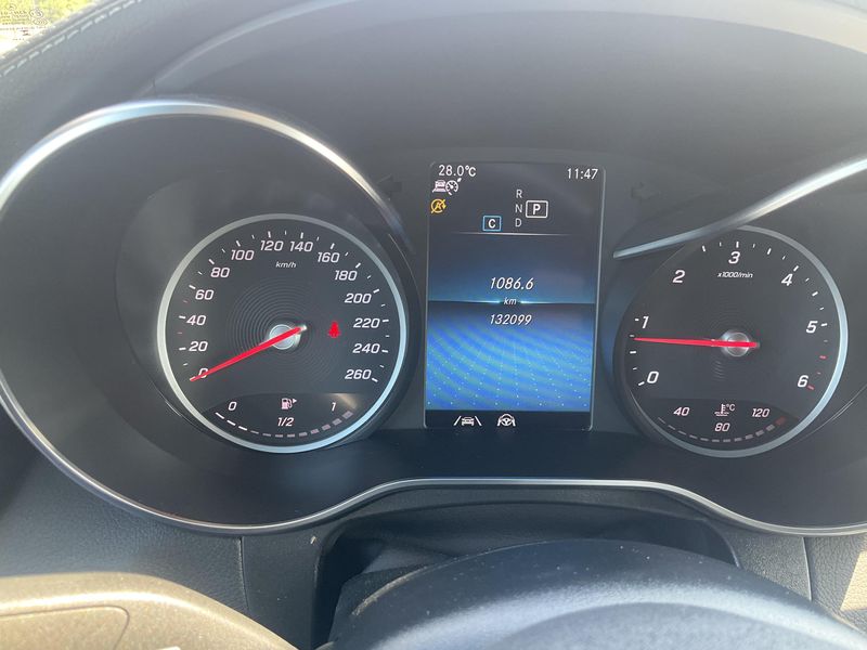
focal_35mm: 29
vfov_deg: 48.2
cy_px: 325
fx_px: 726
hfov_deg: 61.7
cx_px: 434
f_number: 1.8
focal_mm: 3
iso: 64
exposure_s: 1/62
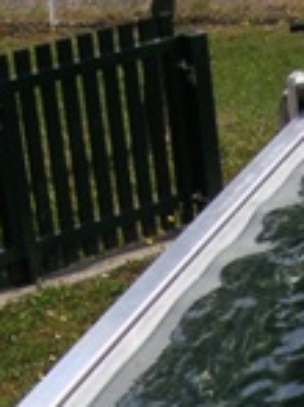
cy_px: 742
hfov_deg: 9.1
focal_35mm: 161
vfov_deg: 11.4
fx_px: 1888
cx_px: 334
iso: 50
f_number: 6.7
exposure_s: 1/180
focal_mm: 6.1
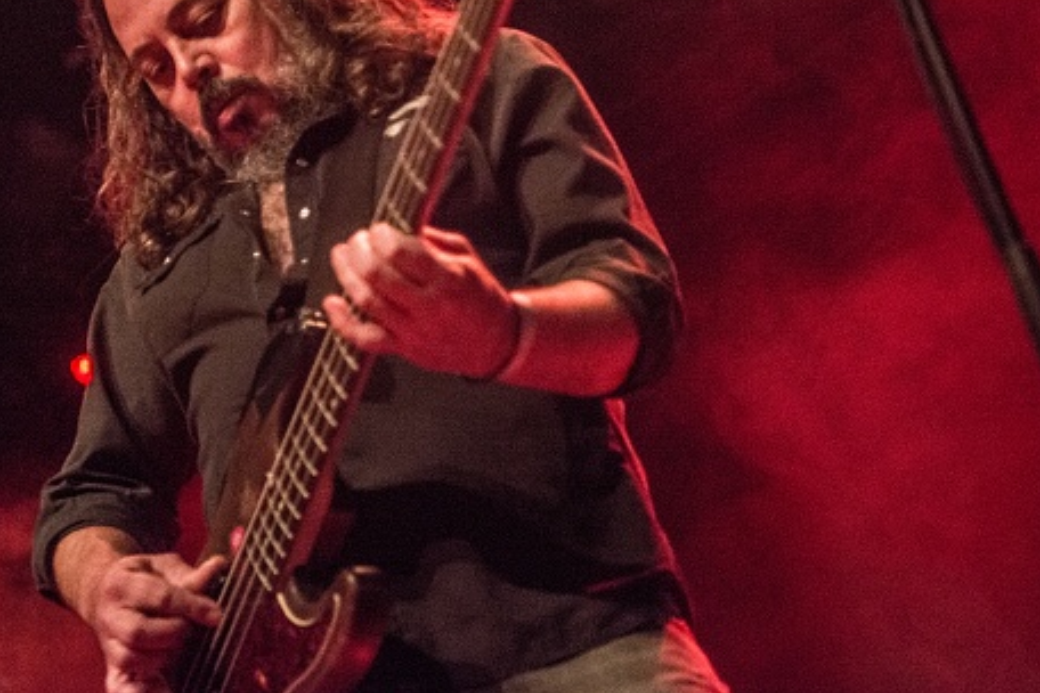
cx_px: 527
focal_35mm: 98
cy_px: 222
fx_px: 2831
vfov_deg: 13.9
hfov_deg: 20.8
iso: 1600
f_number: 2.8
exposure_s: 1/80
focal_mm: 62
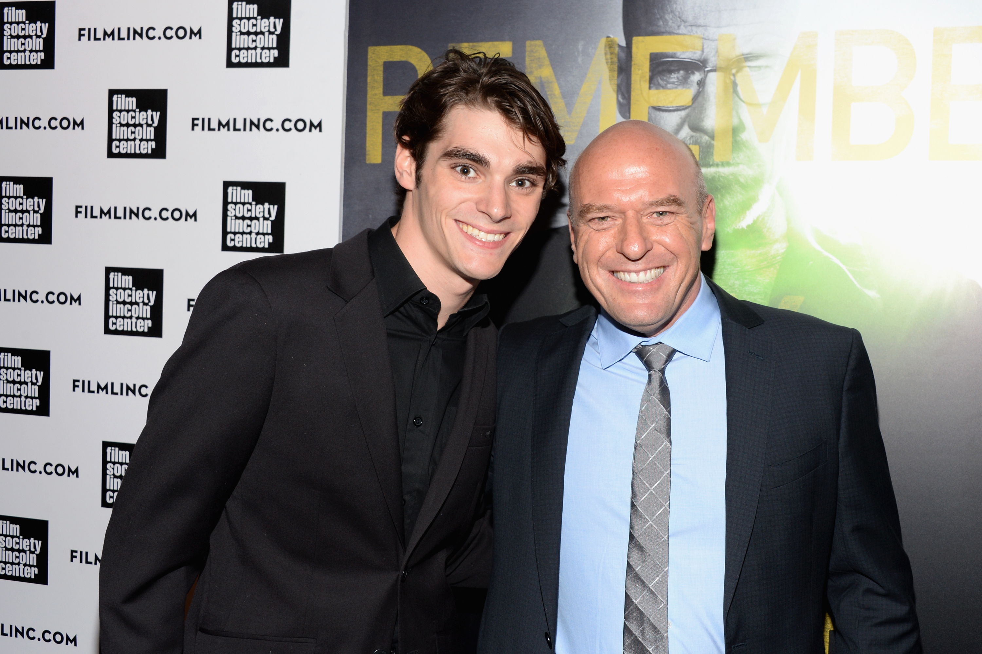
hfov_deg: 50.7
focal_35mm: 38
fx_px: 1036
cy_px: 327
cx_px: 491
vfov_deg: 35.0
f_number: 10
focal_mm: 38
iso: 640
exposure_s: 1/250
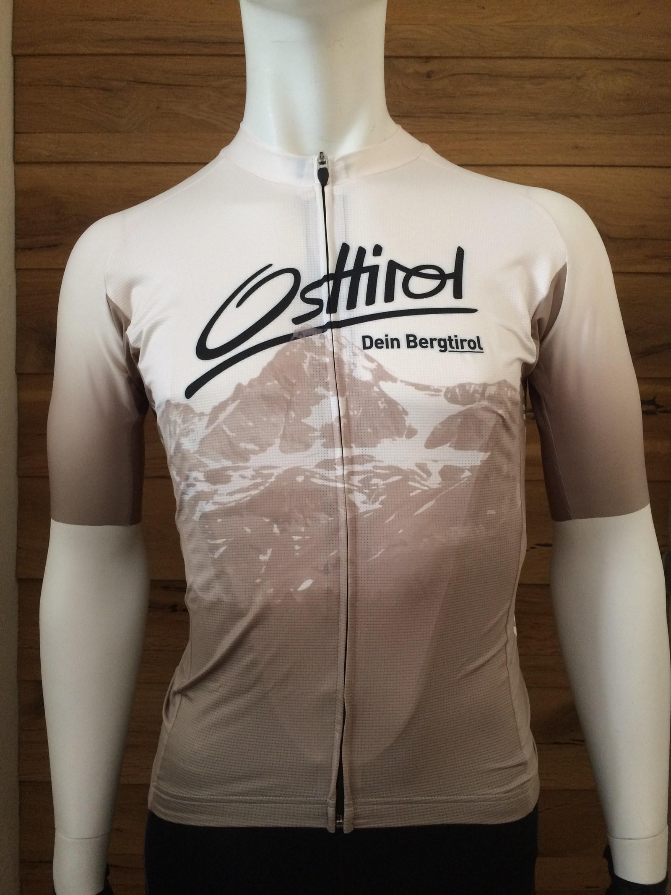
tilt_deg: -2.8
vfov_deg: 61.7
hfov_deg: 48.2
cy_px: 448
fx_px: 749
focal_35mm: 29
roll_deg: +0.5
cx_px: 336
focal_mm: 4.15
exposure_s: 1/33
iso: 160
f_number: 2.2
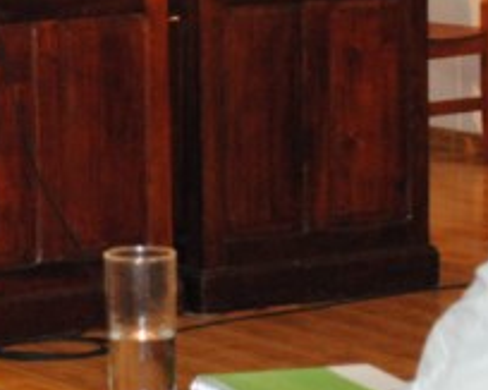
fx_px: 3190
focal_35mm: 221
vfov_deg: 6.9
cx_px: -148
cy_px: -72
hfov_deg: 8.6
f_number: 5.6
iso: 1600
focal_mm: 50
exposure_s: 1/40
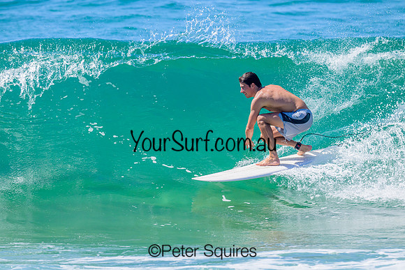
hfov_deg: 3.7
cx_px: 202
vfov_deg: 2.5
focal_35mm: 560
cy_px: 135
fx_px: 6301
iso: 1600
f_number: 11
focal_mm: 560
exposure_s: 1/2000
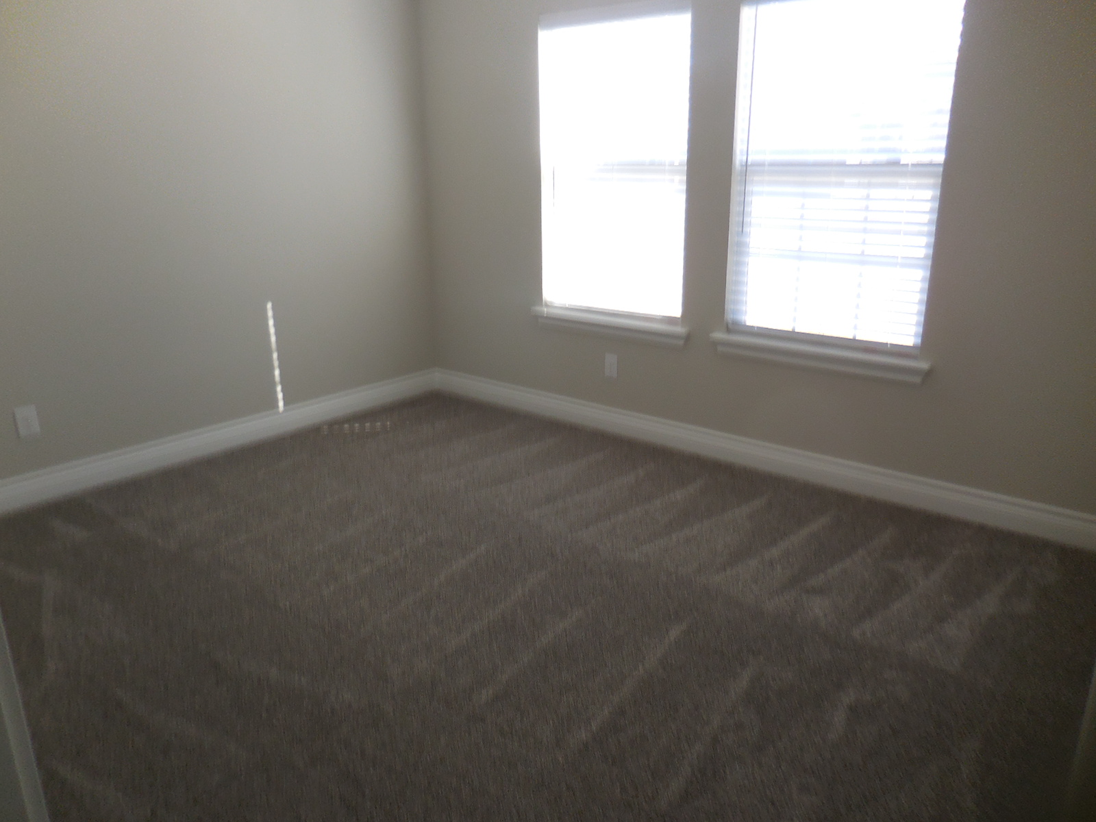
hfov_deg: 69.4
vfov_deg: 54.9
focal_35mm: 25
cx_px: 548
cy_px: 411
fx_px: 792
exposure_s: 1/30
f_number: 3.3
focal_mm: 4.5
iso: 140
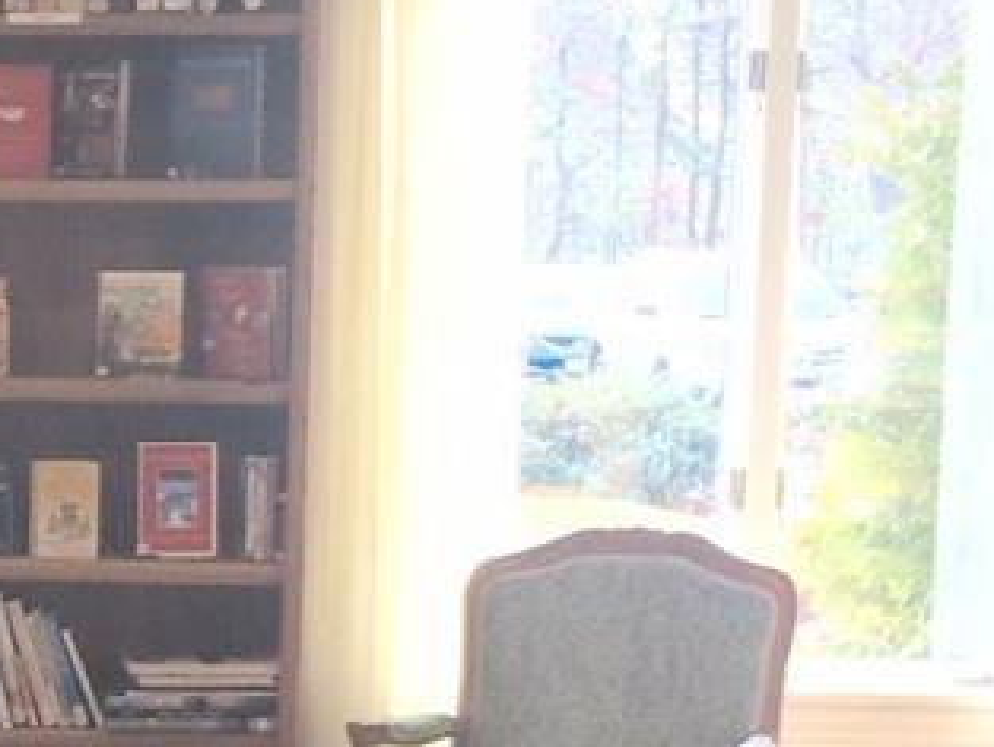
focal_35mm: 139
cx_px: -603
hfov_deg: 13.2
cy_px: 652
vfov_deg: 10.6
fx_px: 3993
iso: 50
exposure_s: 1/60
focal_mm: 4.15
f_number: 2.2
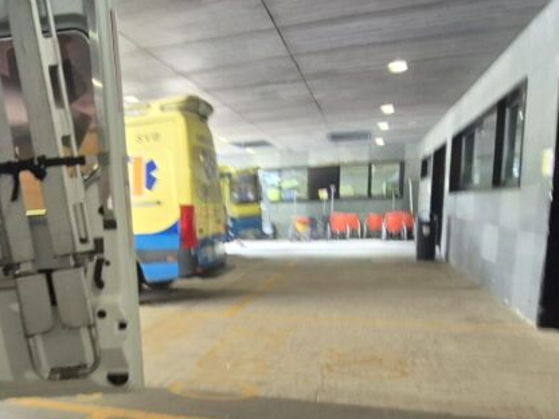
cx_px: 102
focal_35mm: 32
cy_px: 274
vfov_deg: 43.6
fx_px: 517
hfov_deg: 52.7
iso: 500
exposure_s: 1/50
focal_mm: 1.74
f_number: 2.2
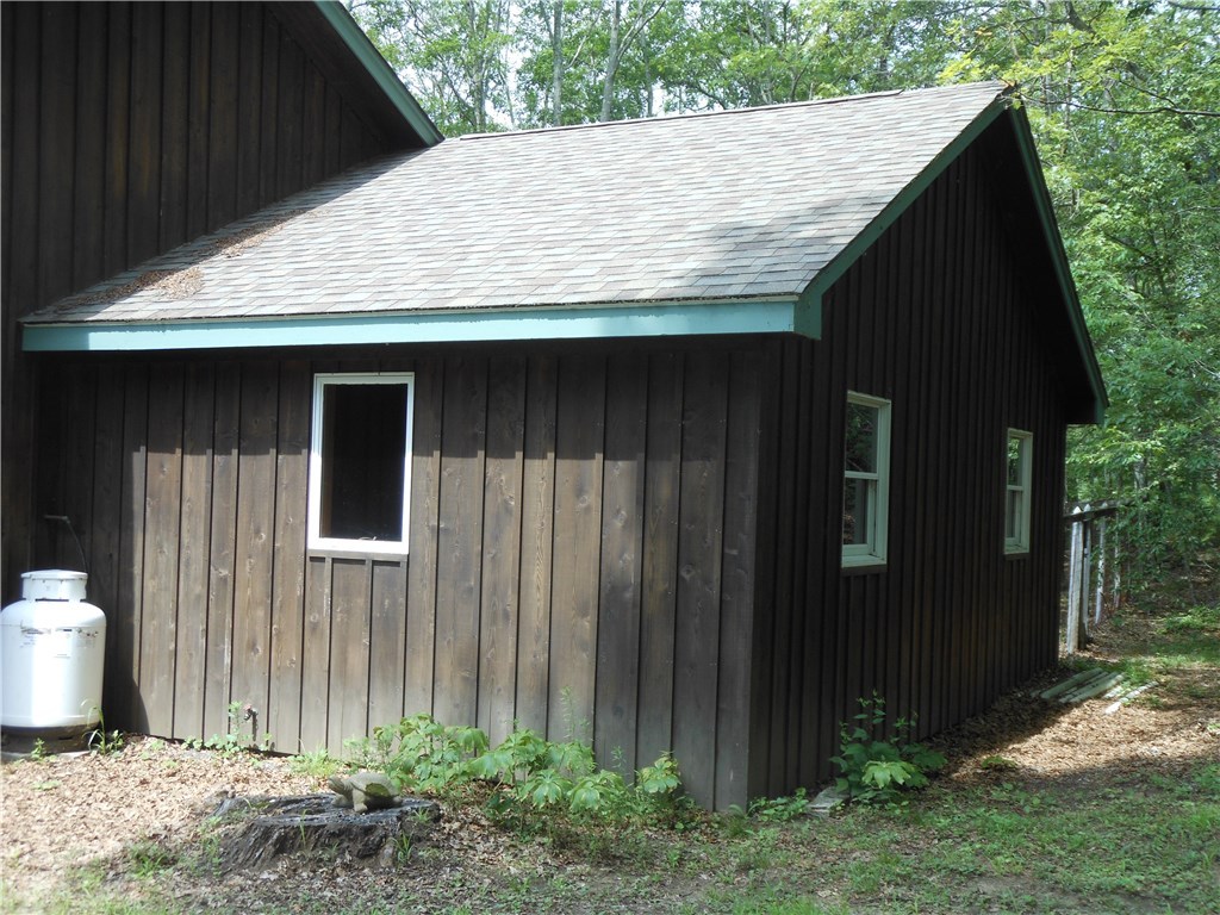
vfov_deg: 33.6
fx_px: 1515
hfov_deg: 43.9
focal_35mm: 43
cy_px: 458
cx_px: 610
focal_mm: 7.7
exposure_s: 1/200
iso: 80
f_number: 3.8
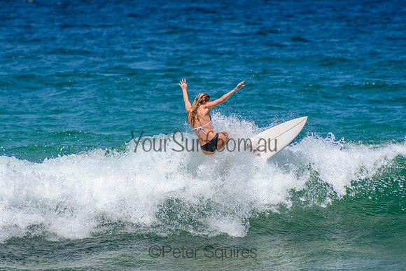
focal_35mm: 600
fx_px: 6768
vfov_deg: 2.3
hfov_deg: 3.4
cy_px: 136
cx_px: 203
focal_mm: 400
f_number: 5.6
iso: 250
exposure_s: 1/2000
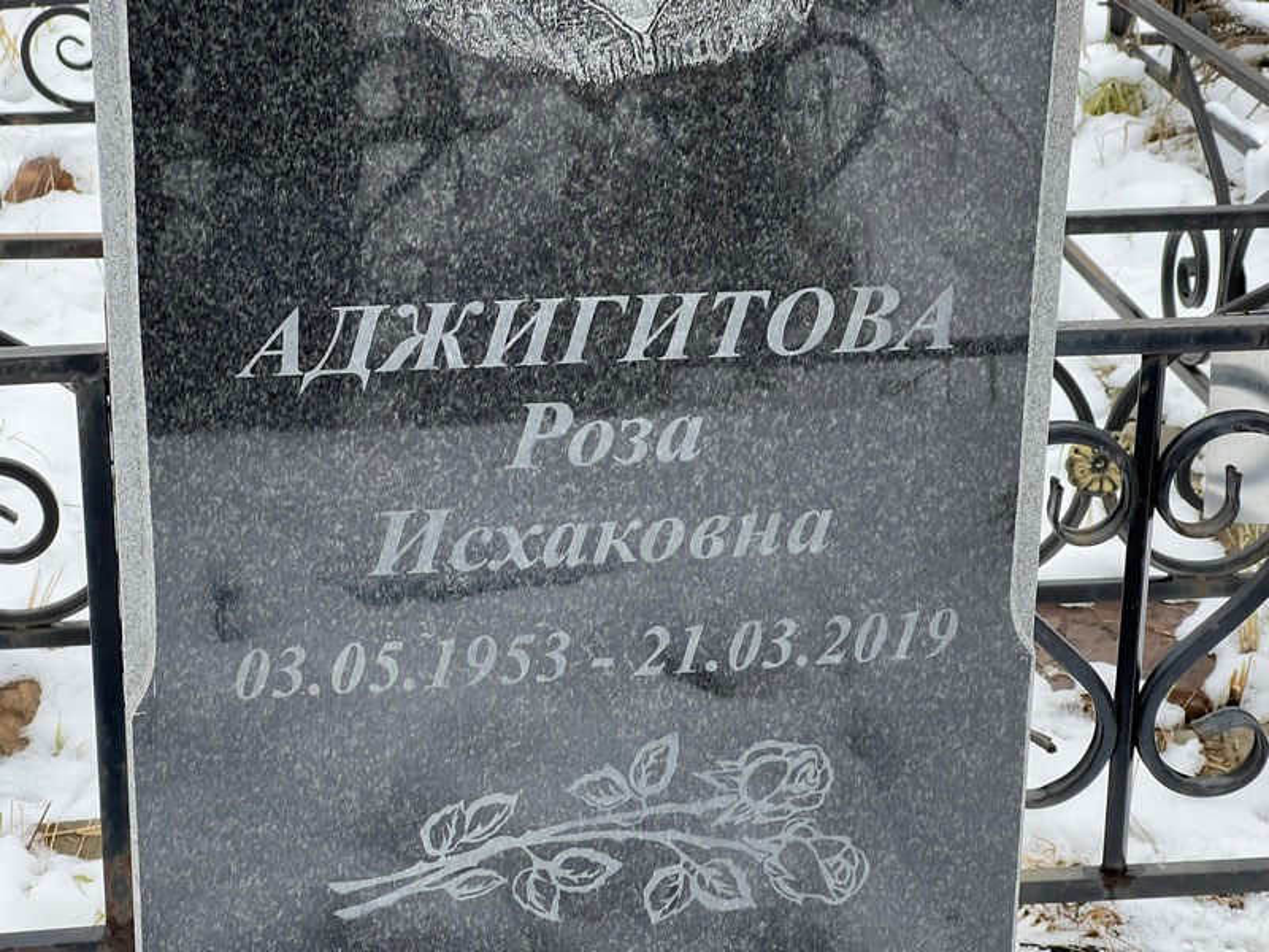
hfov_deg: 25.3
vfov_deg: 19.1
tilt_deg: -21.4
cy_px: 476
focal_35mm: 77
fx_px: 2823
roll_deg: +1.4
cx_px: 634
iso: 125
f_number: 2.8
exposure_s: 1/99
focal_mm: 9
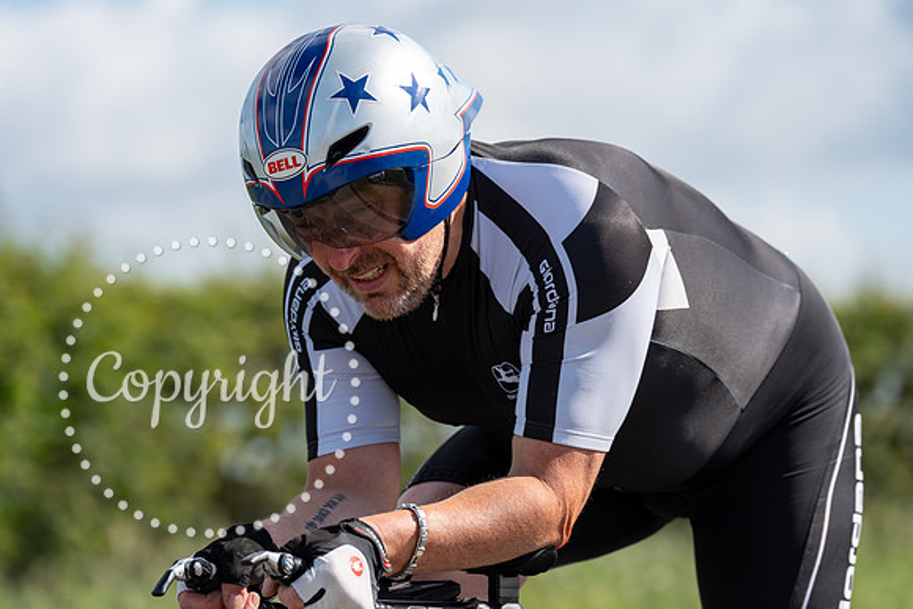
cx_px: 456
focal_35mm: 200
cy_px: 304
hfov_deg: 10.3
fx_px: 5073
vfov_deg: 6.9
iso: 200
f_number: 5
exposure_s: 1/1000
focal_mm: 200
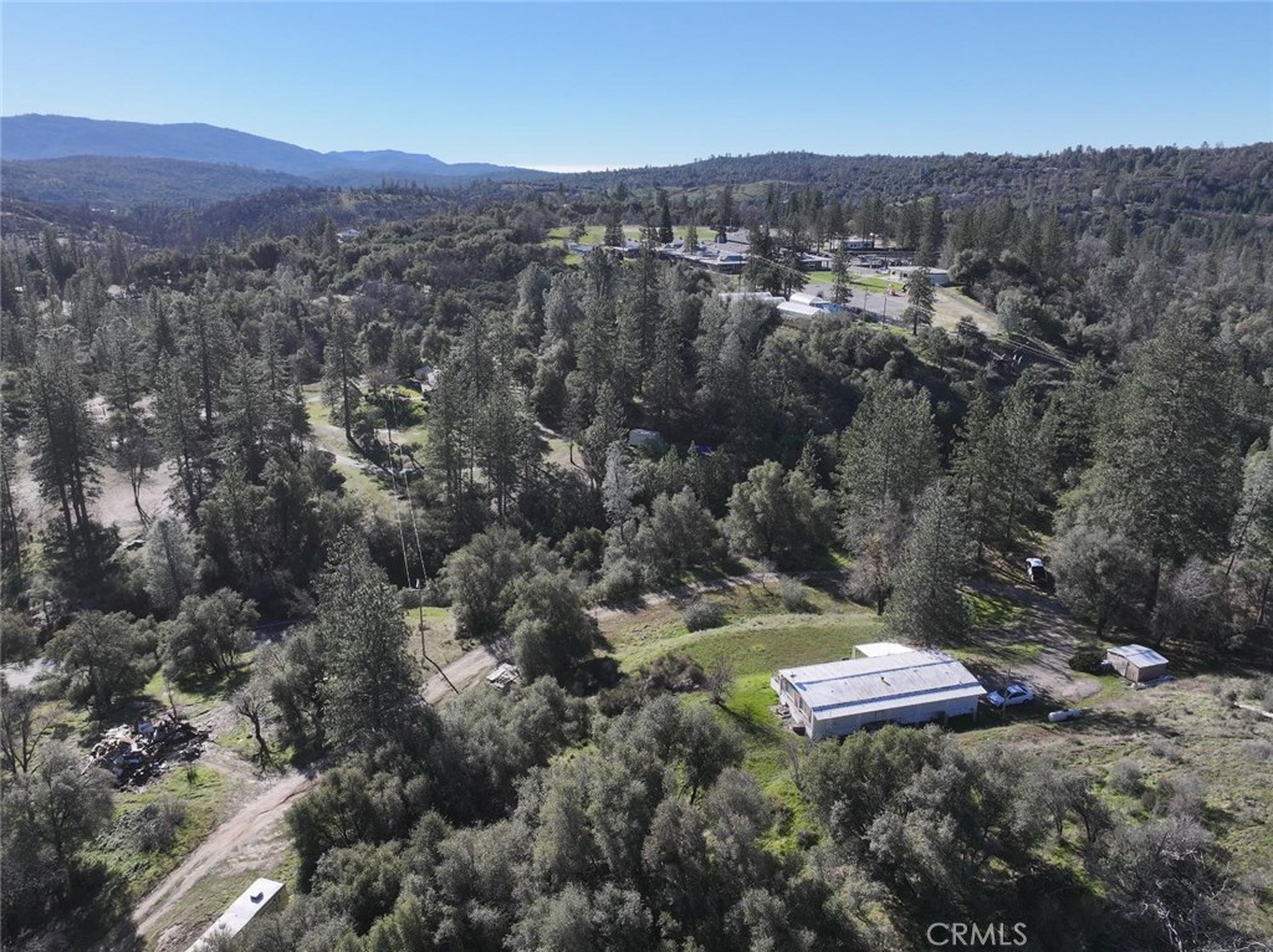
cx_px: 636
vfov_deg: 56.7
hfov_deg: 71.6
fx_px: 882
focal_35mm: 24
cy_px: 476
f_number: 2.8
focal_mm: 12.29
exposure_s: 1/3200
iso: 220
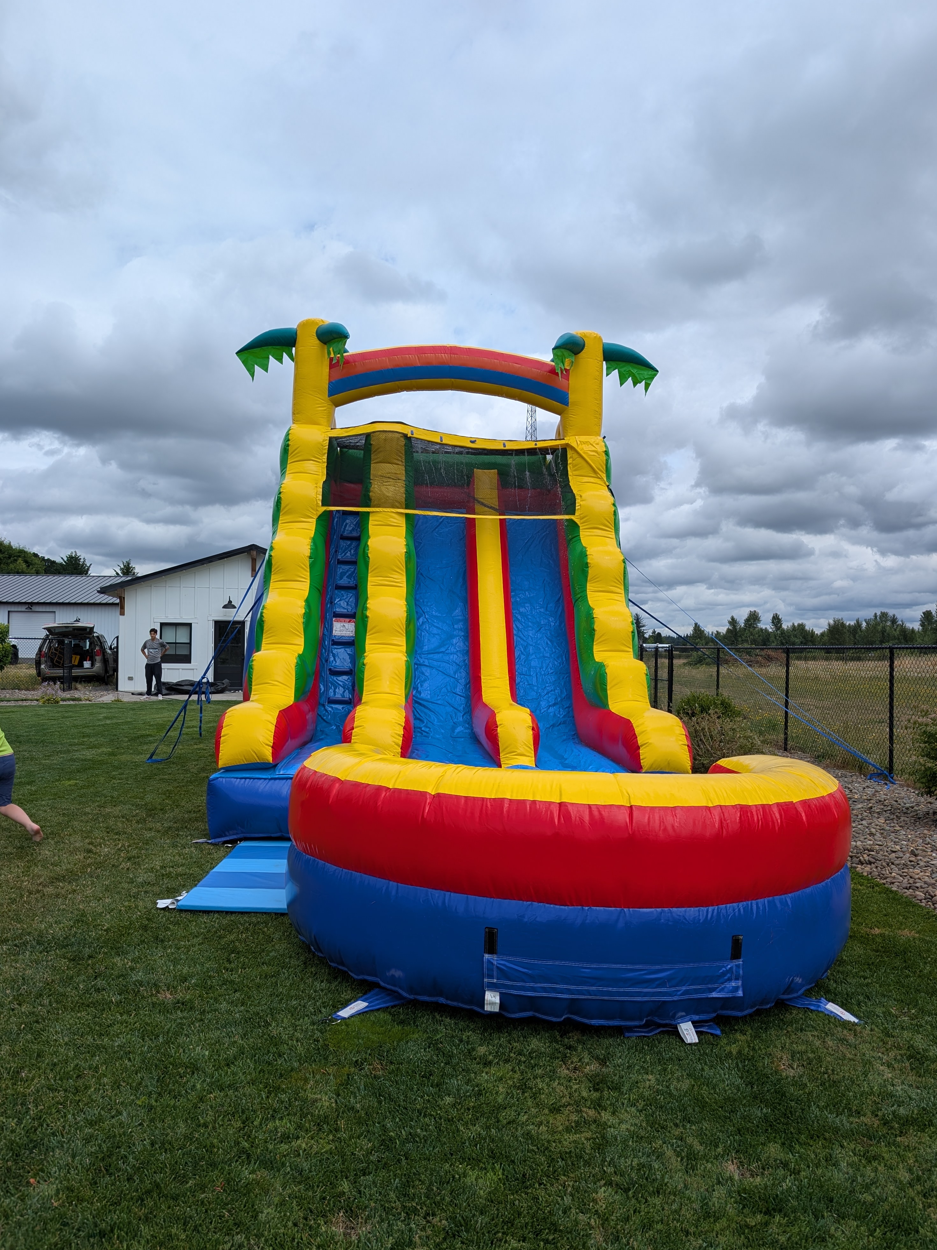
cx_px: 484
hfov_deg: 54.9
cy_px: 638
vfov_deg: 69.4
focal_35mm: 25
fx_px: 902
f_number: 1.68
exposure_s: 1/1869
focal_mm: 6.9
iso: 20
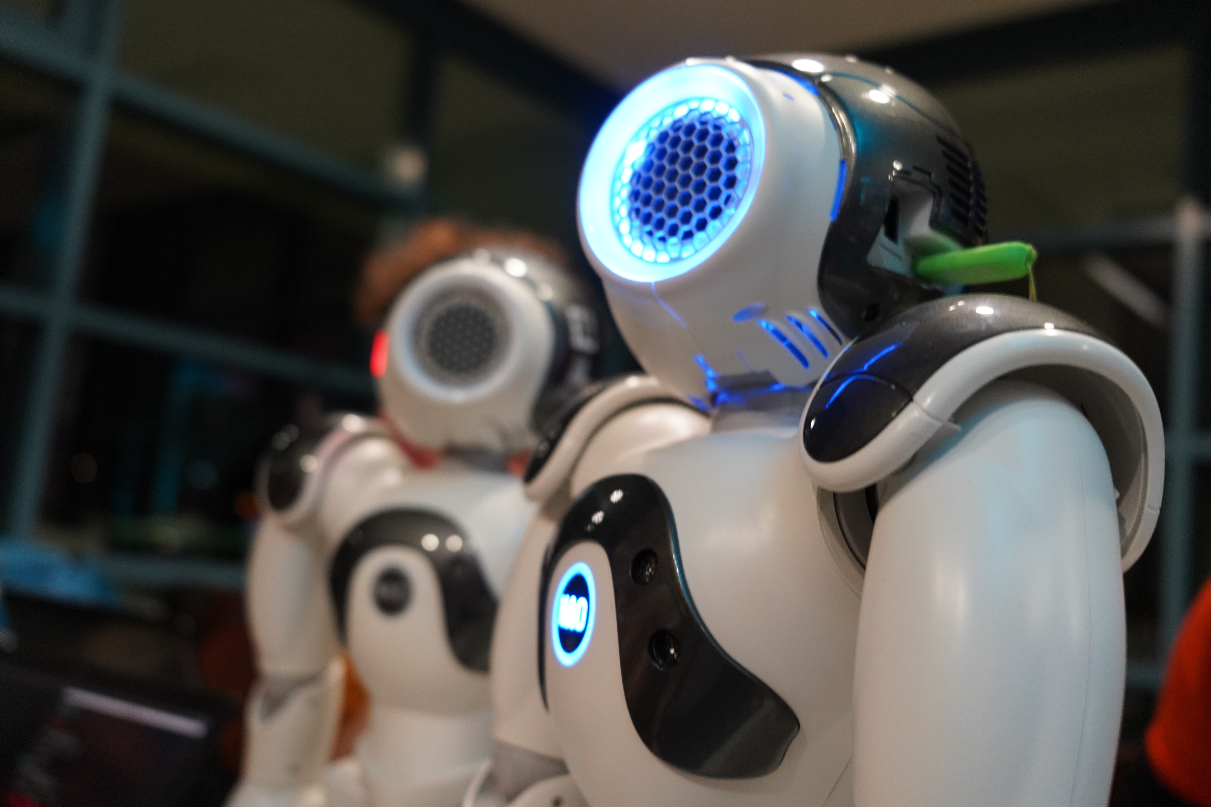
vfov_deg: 36.9
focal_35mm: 36
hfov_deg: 53.1
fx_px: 1211
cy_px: 404
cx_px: 606
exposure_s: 1/60
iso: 3200
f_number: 5
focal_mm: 36
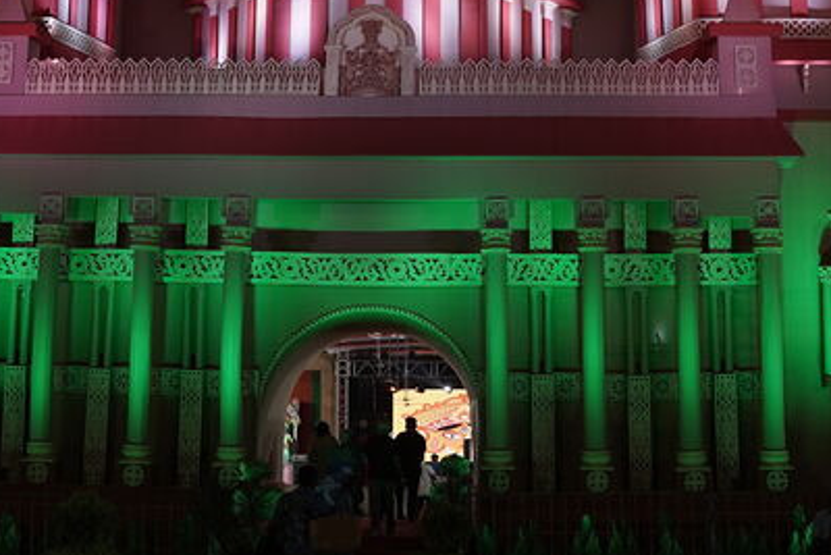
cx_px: 368
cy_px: 21
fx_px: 1663
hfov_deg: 28.0
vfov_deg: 18.5
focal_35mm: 72
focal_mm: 24
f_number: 3.2
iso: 500
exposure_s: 1/160
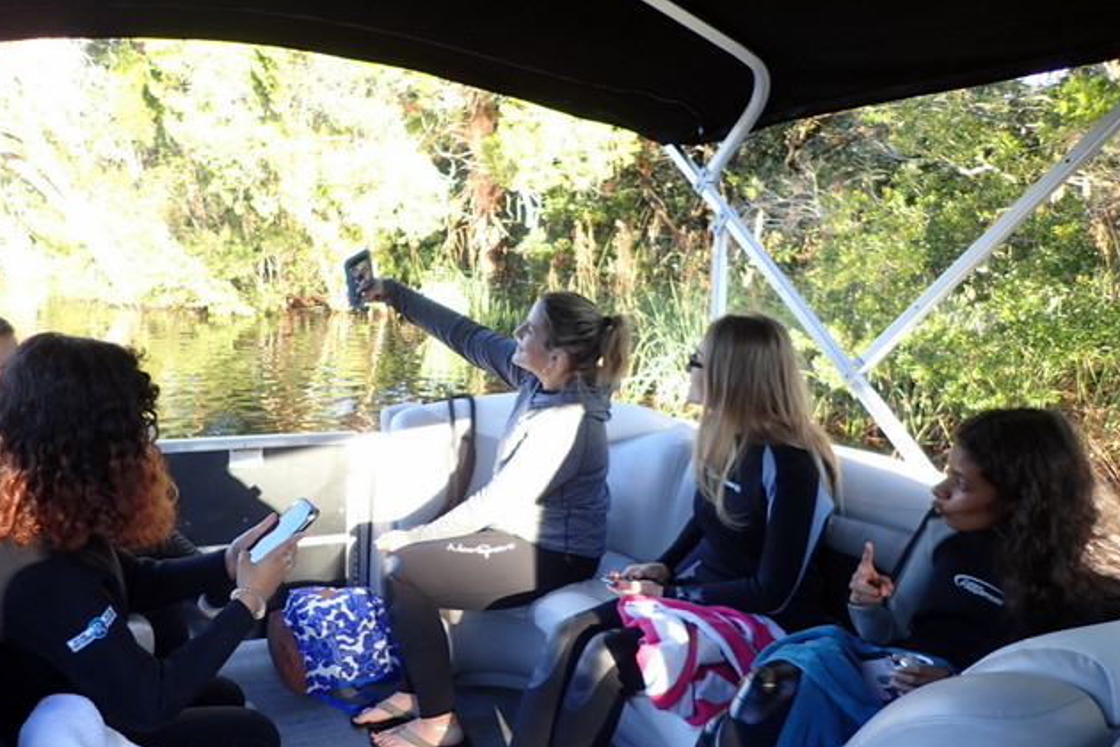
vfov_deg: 39.6
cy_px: 489
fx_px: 1027
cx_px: 436
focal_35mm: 33
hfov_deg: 56.7
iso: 100
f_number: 2
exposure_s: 1/100
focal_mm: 4.5
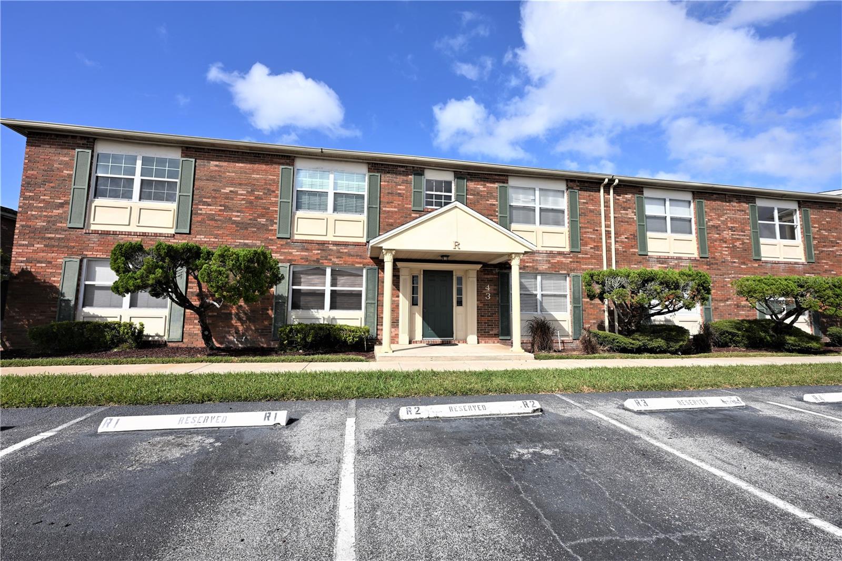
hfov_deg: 102.3
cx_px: 421
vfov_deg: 79.2
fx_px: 339
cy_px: 280
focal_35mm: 14
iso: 100
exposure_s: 1/200
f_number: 11
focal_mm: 14.5
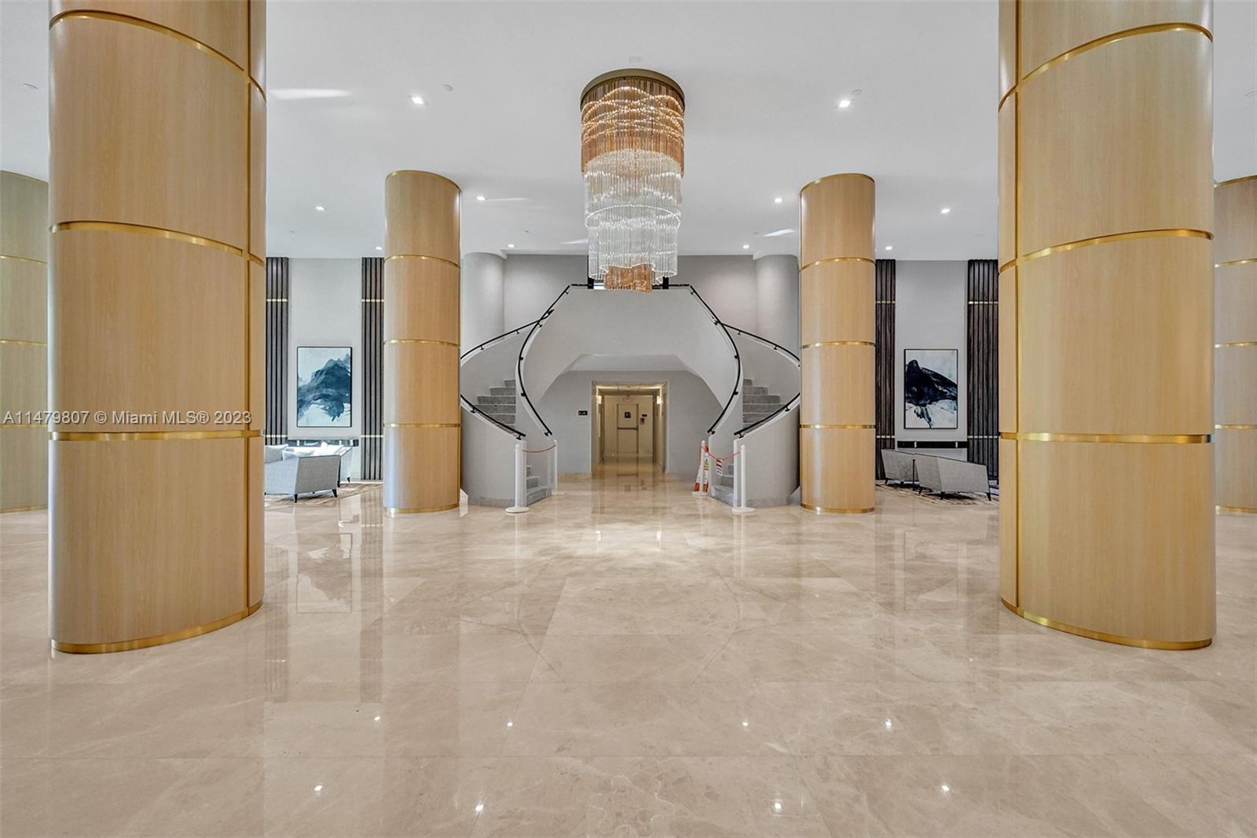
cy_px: 419
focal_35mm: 14
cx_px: 628
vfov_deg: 81.2
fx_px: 489
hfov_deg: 104.3
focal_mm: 14
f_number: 3.5
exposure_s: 1/320
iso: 1250
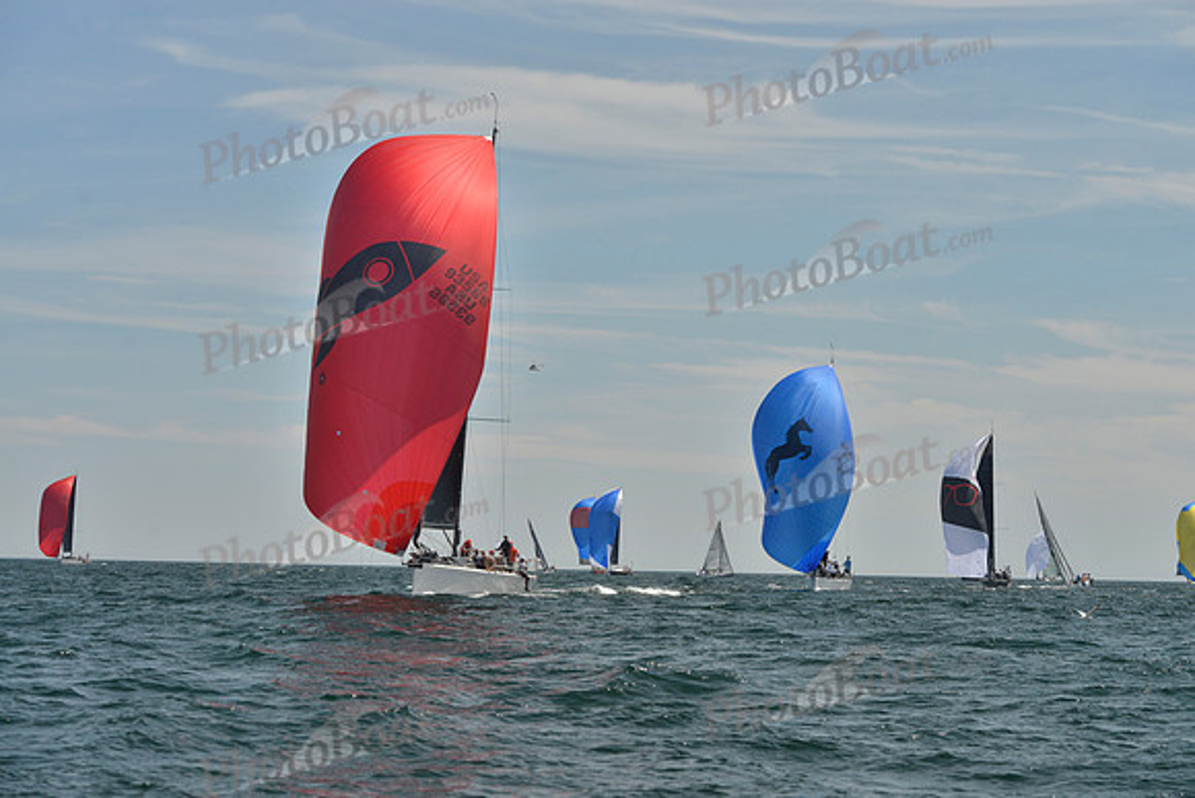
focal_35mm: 75
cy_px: 399
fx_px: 2490
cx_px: 598
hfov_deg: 27.0
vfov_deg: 18.2
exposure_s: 1/800
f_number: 8
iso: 400
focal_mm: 75
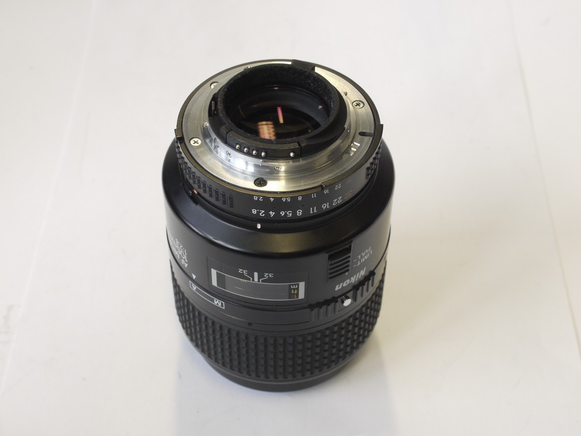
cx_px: 290
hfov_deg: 32.2
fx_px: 1007
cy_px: 218
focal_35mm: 60
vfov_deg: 24.4
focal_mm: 30
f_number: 8
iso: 400
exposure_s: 1/40
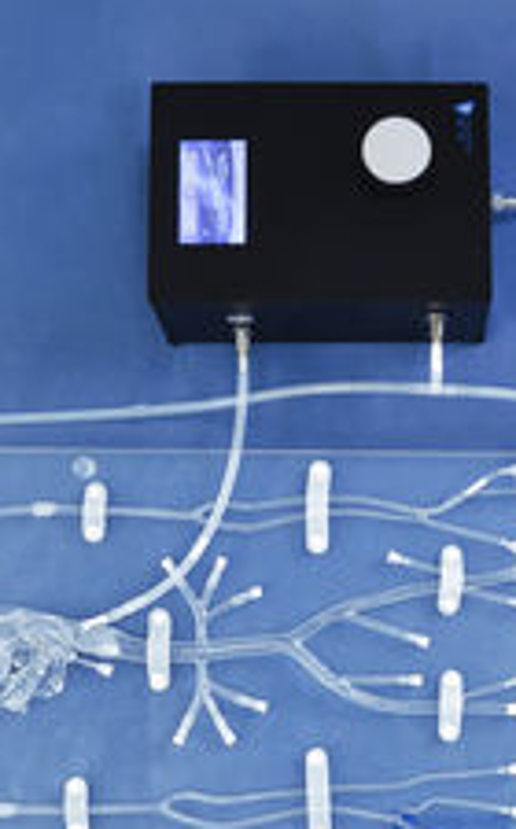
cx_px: 446
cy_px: 571
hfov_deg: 18.8
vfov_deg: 30.0
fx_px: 1535
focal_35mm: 68
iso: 560
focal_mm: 20
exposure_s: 1/60
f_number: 5.6
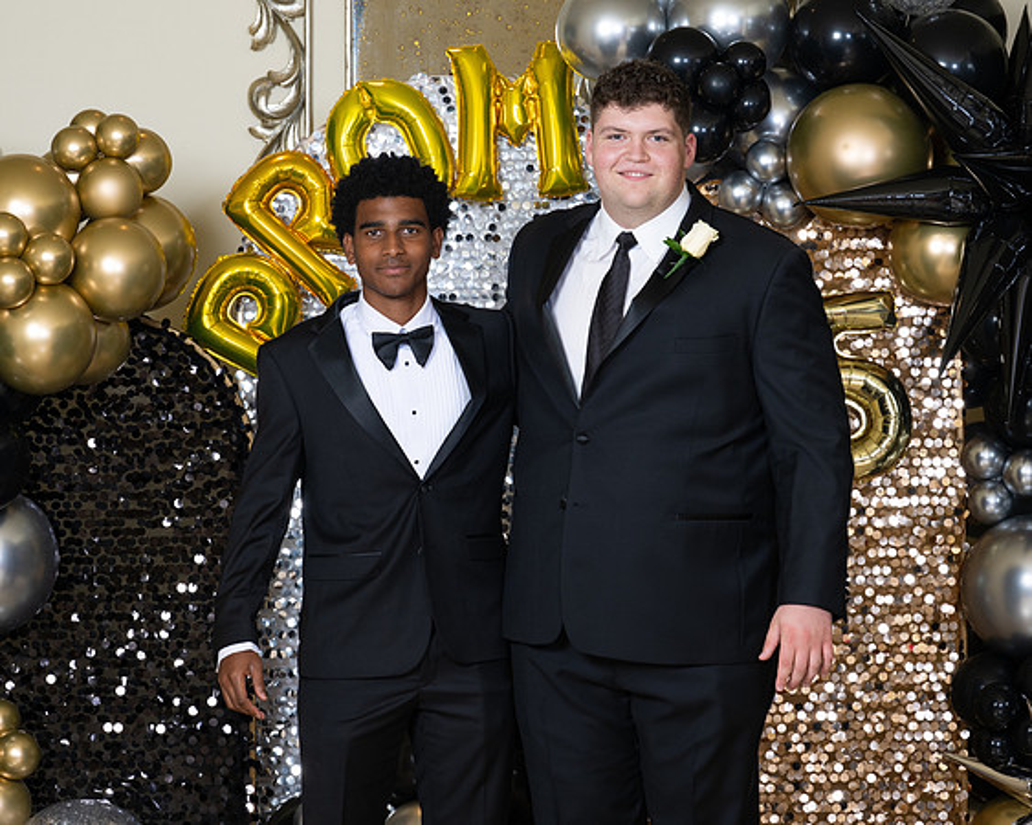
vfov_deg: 10.7
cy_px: 365
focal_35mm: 145
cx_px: 506
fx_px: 4422
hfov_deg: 13.3
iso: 320
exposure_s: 1/100
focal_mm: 115
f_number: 8
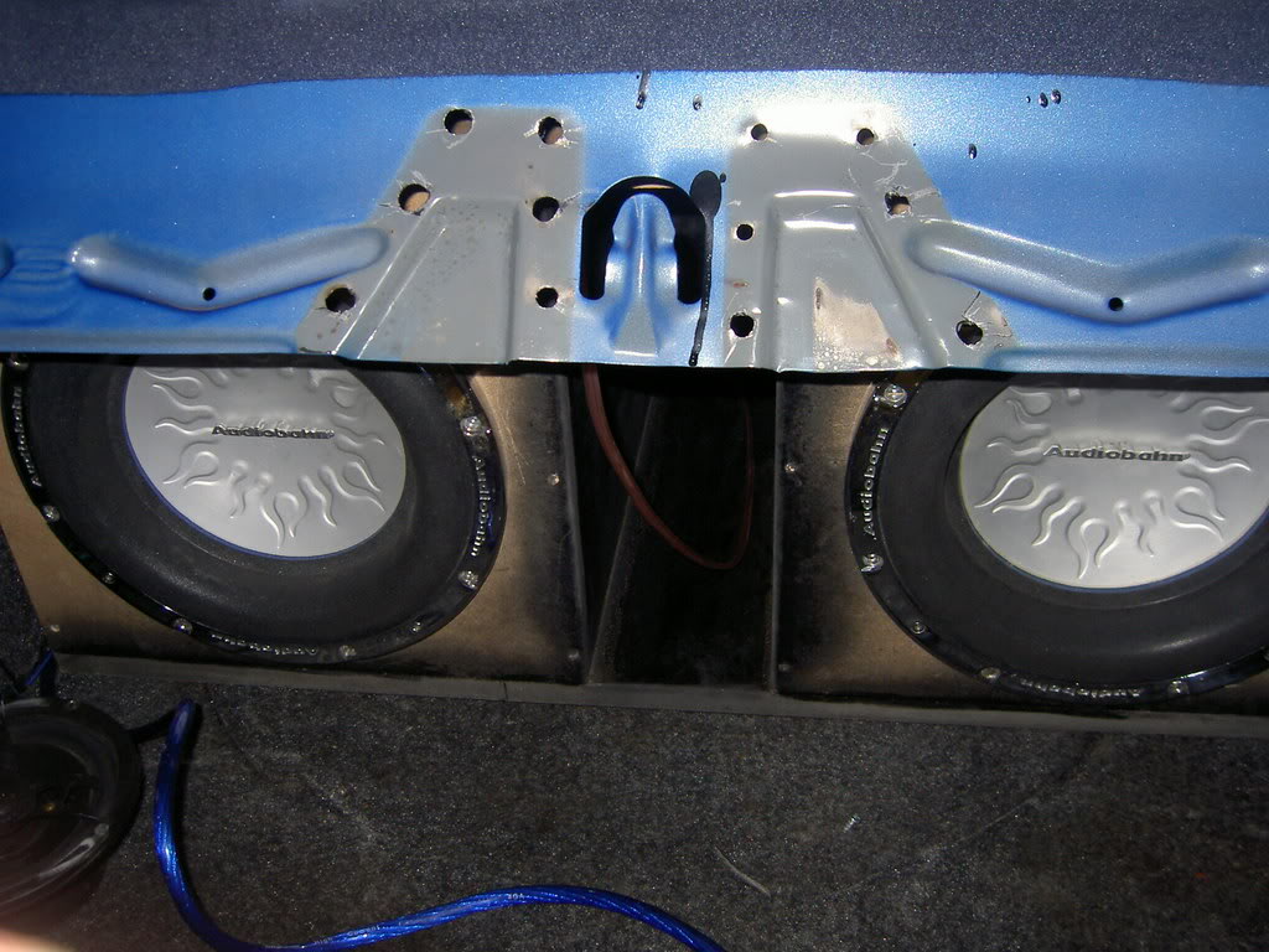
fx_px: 1246
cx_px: 634
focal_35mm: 34
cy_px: 476
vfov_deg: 41.8
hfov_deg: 54.0
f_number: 2.8
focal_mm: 5.6
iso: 100
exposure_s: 1/60
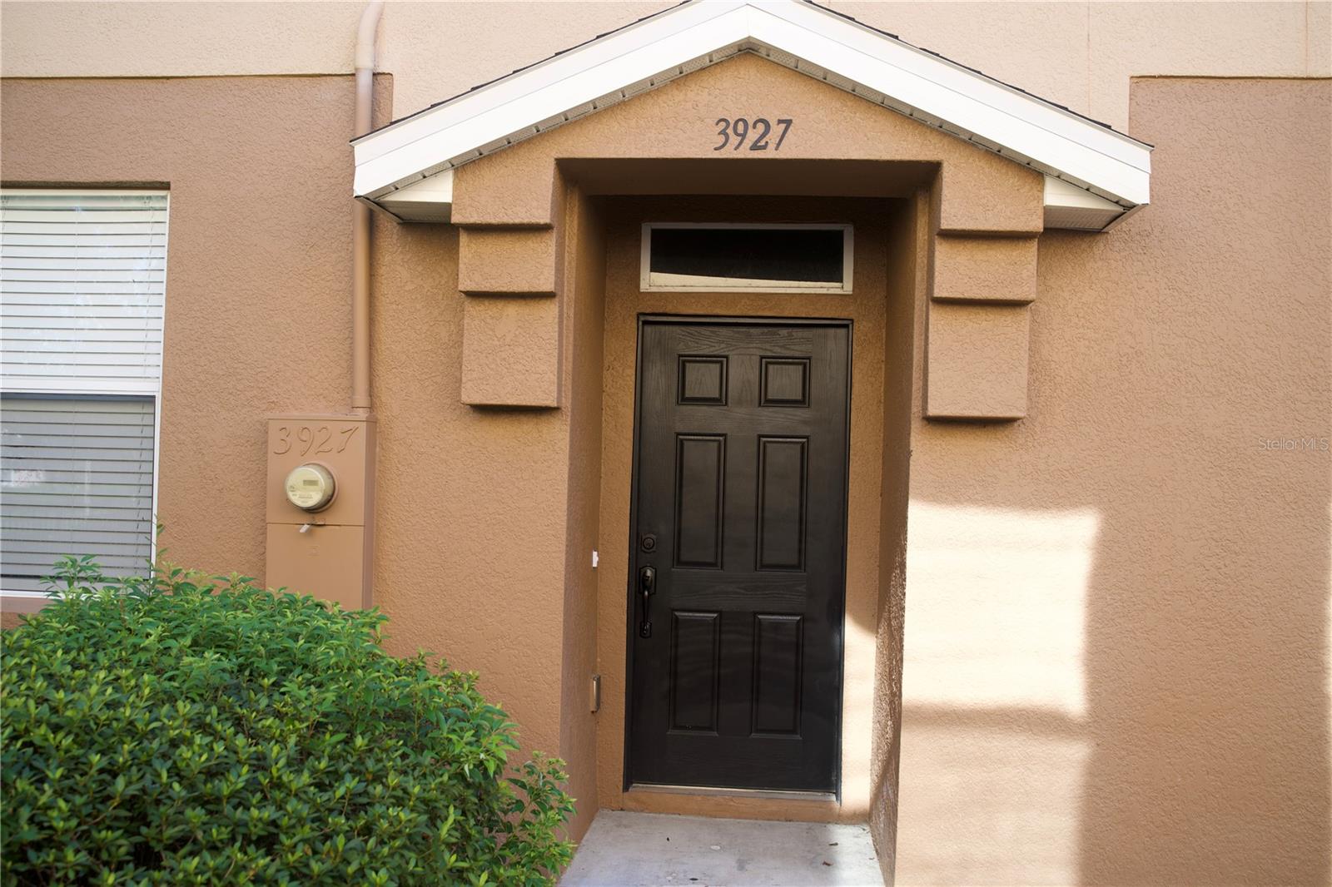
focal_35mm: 32
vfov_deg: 41.1
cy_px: 444
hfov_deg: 58.7
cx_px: 666
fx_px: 1184
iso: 125
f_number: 4
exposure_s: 1/160
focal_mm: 32
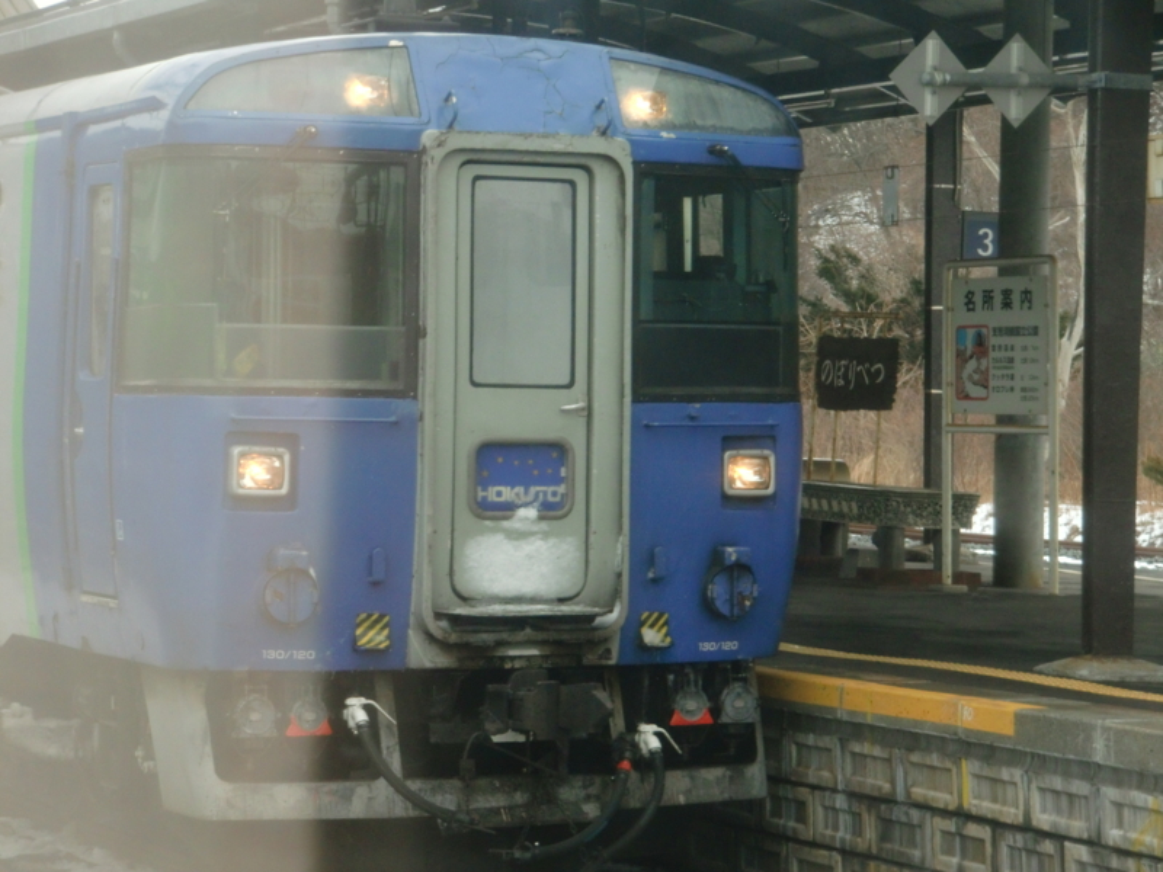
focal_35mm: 105
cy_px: 436
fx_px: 3528
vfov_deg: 14.1
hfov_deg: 18.7
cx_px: 582
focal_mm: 18.8
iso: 160
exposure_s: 1/100
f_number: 5
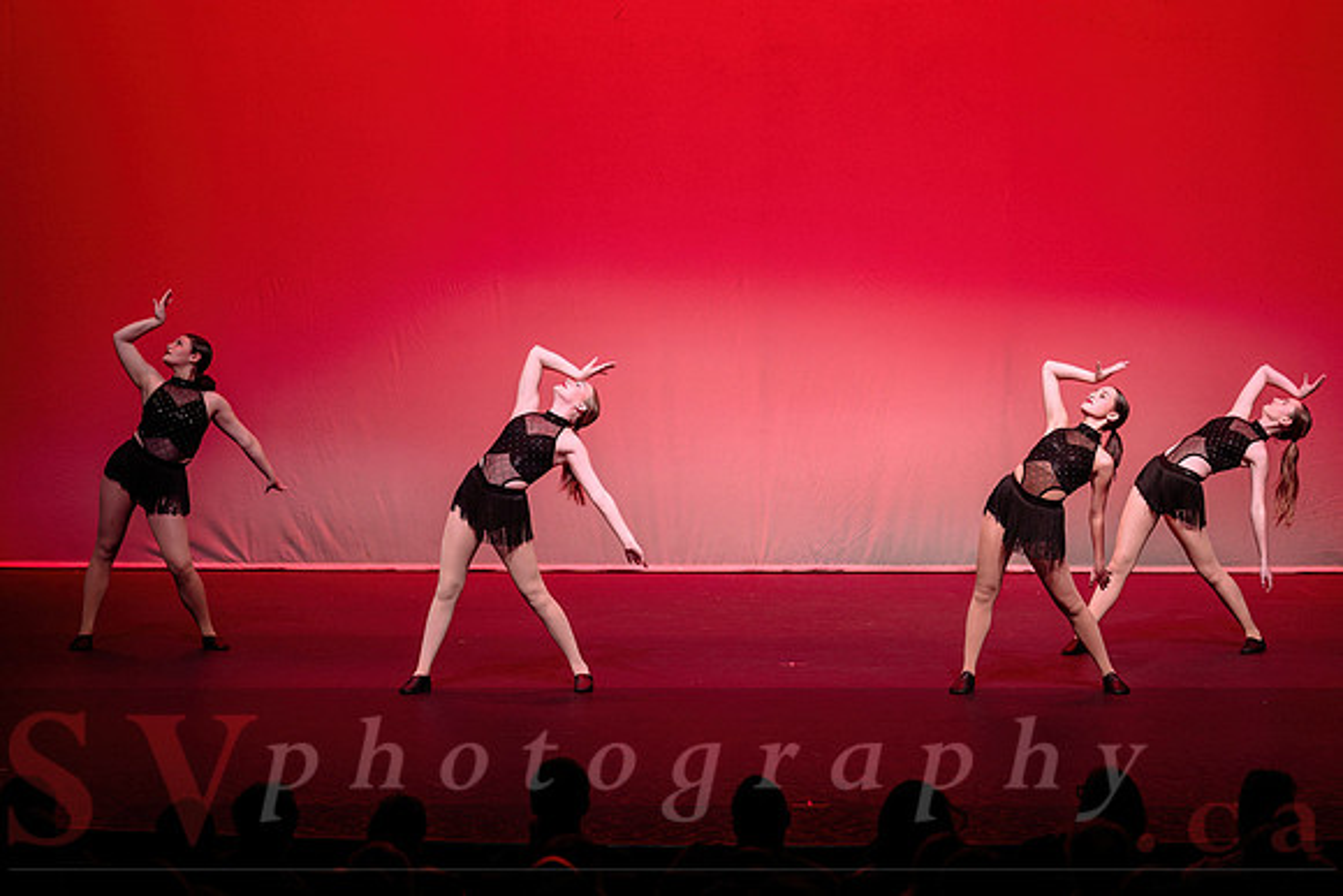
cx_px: 747
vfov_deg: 13.4
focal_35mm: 102
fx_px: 3819
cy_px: 398
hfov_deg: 19.9
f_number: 2.8
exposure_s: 1/500
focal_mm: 92
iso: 1250
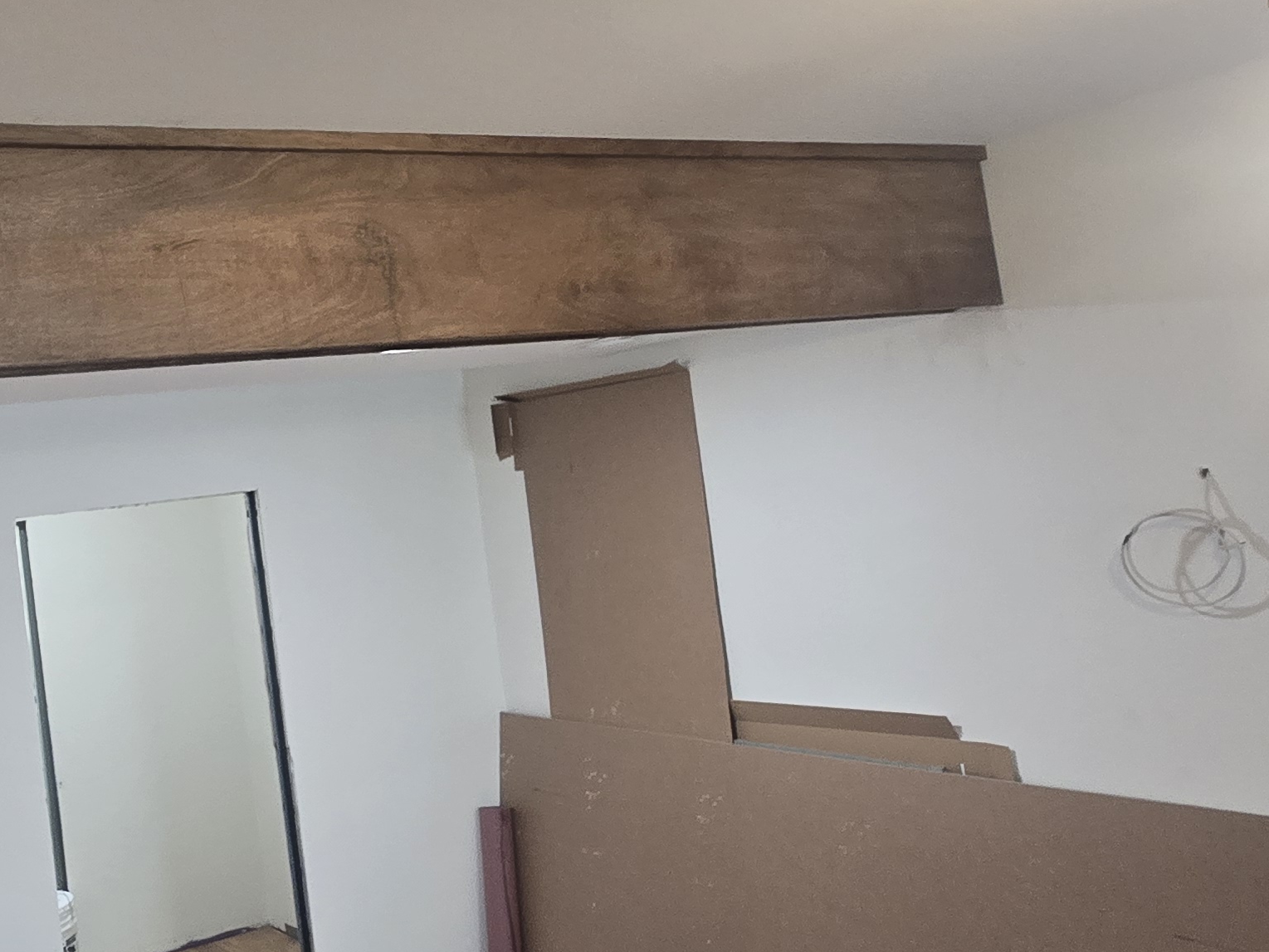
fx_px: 1247
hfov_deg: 51.1
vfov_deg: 41.7
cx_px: 278
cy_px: 427
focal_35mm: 34
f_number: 2.2
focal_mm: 2.2
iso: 200
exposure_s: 1/60
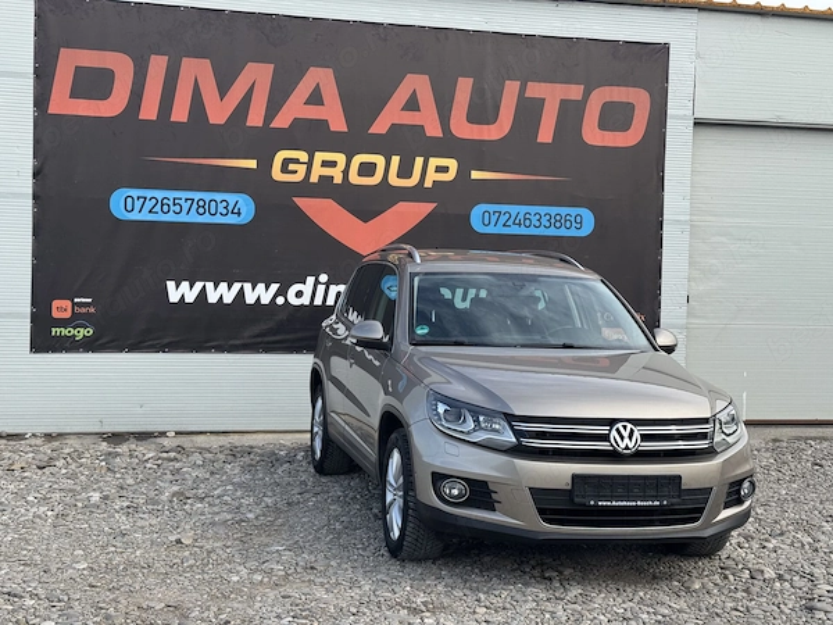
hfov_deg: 39.7
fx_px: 1155
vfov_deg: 30.3
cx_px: 416
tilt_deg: -0.7
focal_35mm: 48
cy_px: 312
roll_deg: -0.9
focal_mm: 6.76
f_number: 1.78
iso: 64
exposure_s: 1/1724
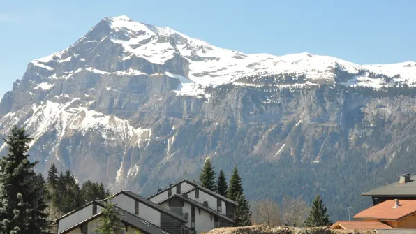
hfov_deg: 26.9
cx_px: 207
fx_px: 871
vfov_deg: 15.3
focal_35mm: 79
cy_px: 125
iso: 800
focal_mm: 50
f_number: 25
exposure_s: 1/200
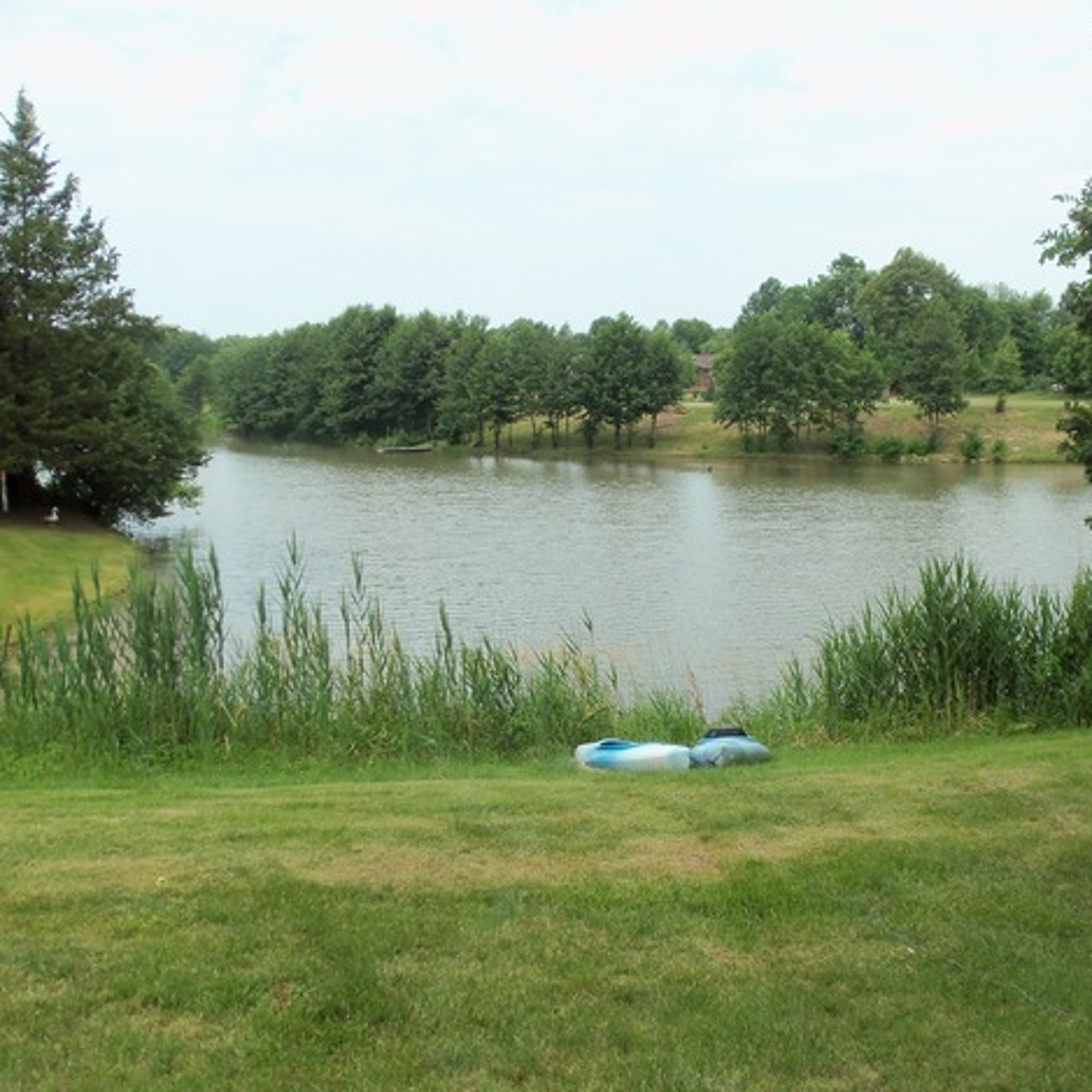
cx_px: 696
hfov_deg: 46.7
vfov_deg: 47.2
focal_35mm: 35
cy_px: 538
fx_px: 1249
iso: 80
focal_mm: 5.2
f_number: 3.4
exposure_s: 1/400
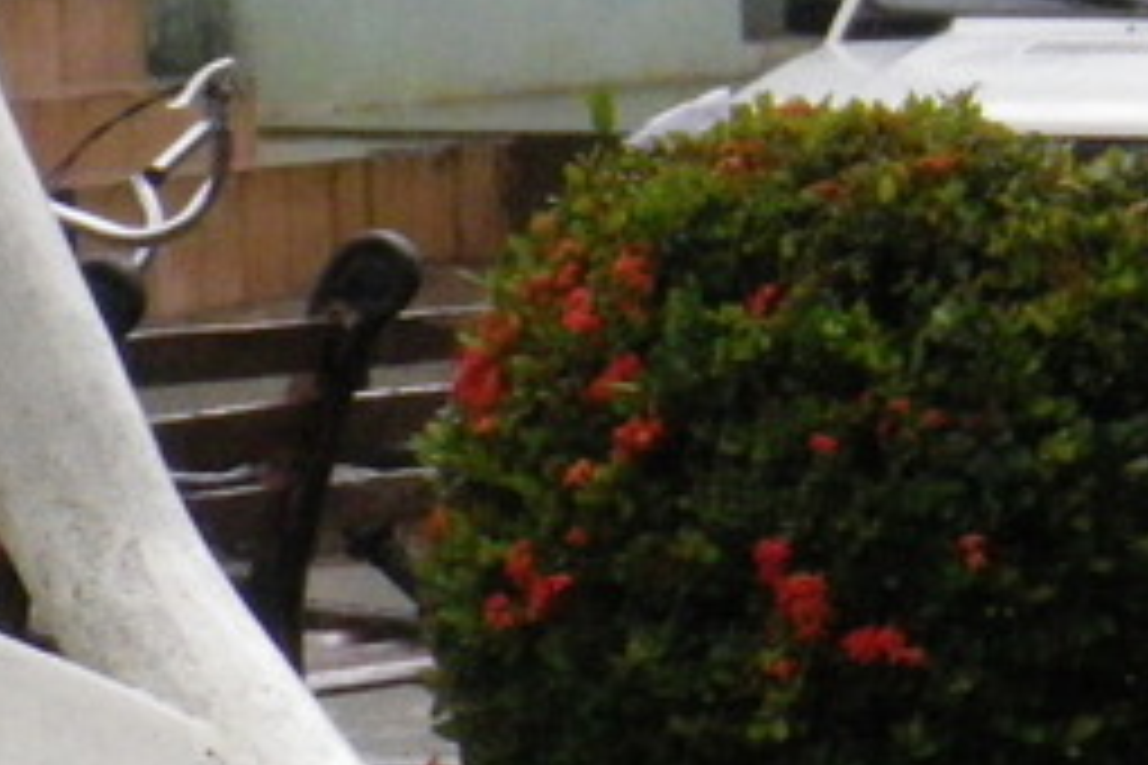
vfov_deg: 1.6
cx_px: -1360
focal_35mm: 876
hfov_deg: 2.3
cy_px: 356
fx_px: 27932
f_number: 5.7
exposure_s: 1/125
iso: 500
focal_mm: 31.6
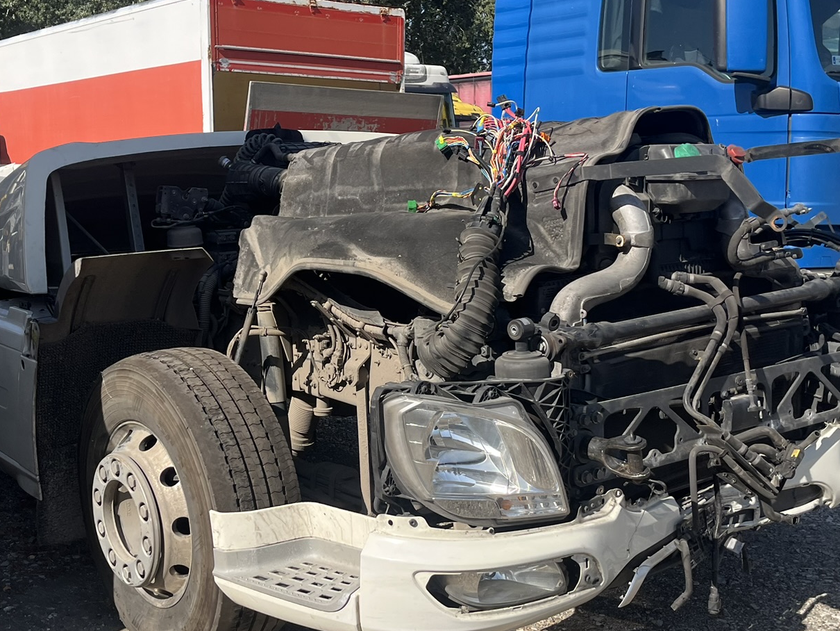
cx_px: 369
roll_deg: +2.2
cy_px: 313
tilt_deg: -7.5
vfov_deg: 32.9
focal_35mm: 44
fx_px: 1068
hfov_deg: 42.9
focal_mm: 5.1
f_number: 1.6
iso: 50
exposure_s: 1/2179
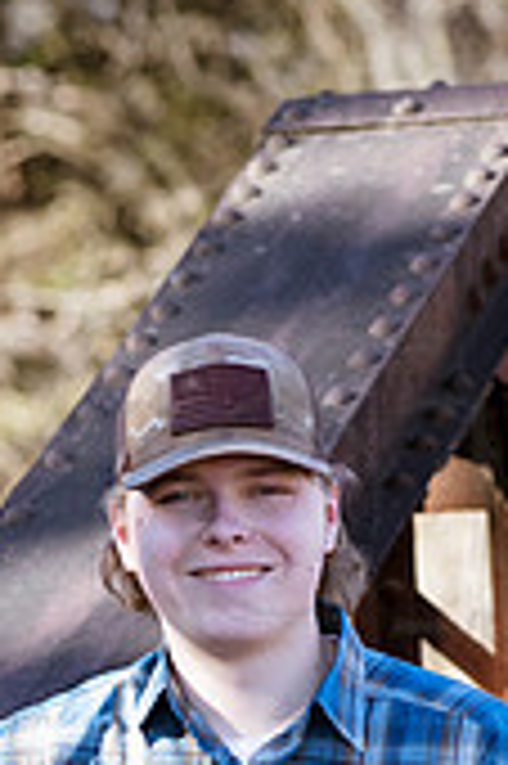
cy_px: 914
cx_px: 297
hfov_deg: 4.3
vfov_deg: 6.4
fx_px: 6744
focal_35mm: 318
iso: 800
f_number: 5.6
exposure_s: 1/800
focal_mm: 120
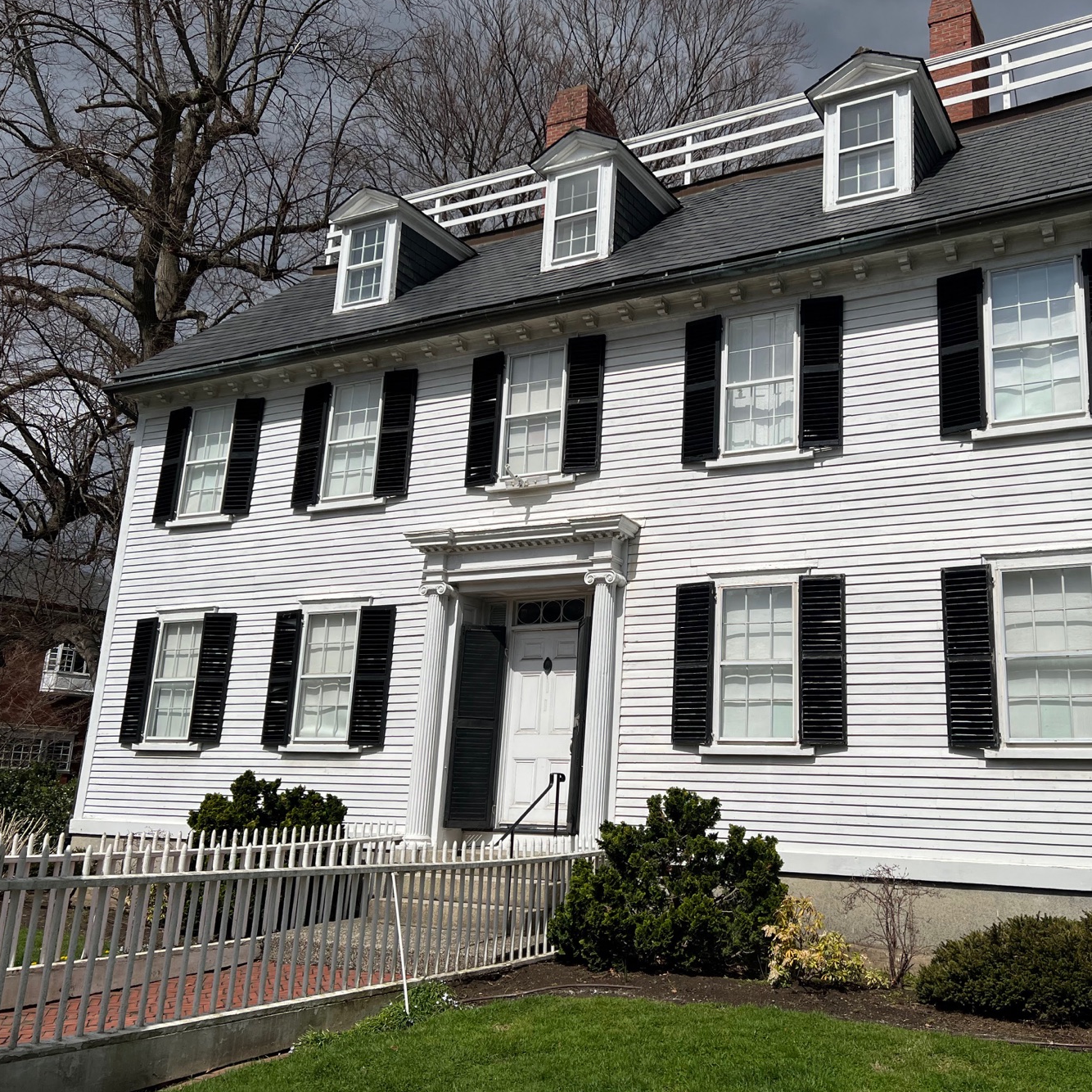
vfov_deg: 52.5
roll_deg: -0.7
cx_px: 666
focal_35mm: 31
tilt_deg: +11.5
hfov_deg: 52.1
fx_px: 1106
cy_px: 545
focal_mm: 5.7
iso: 50
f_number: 1.5
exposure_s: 1/11364
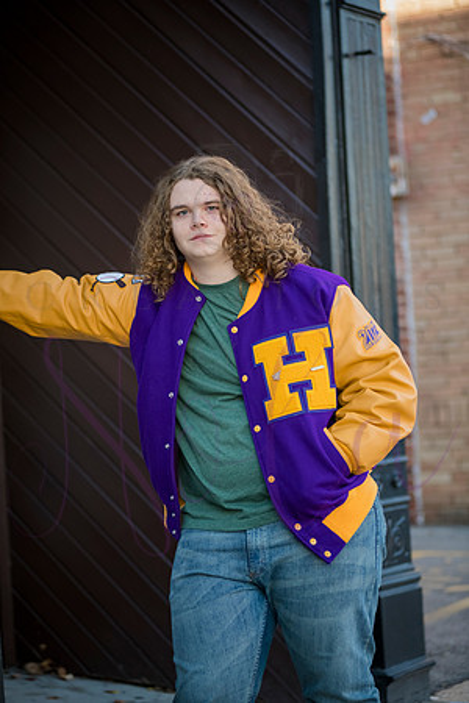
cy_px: 352
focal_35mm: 100
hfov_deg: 13.7
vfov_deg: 20.4
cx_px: 234
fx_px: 1954
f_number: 3.2
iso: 640
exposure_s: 1/400
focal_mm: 100
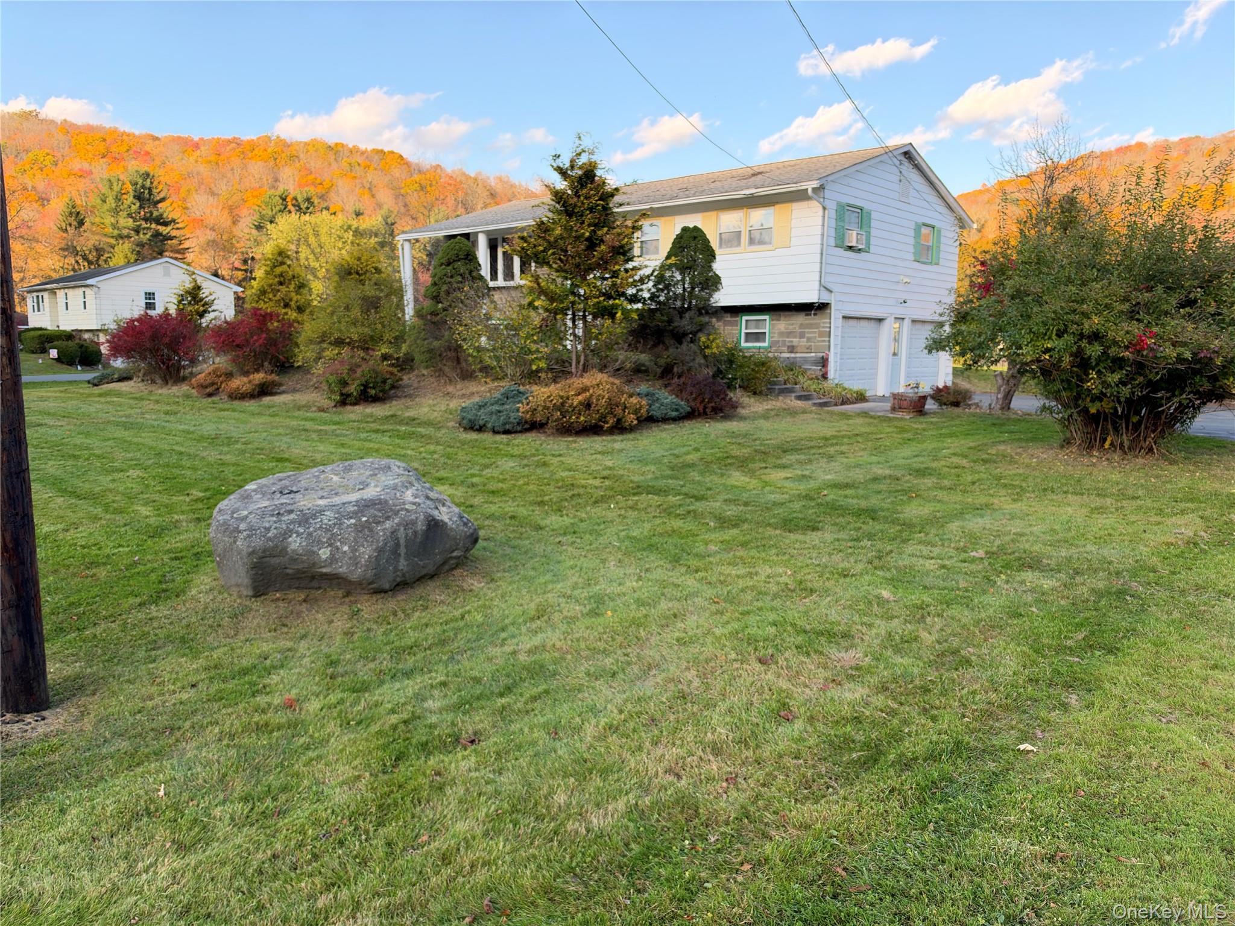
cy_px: 463
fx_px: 856
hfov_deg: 71.6
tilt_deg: -7.6
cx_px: 618
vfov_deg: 56.8
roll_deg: -0.5
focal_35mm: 24
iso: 100
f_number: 1.8
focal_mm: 6.93
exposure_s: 1/615
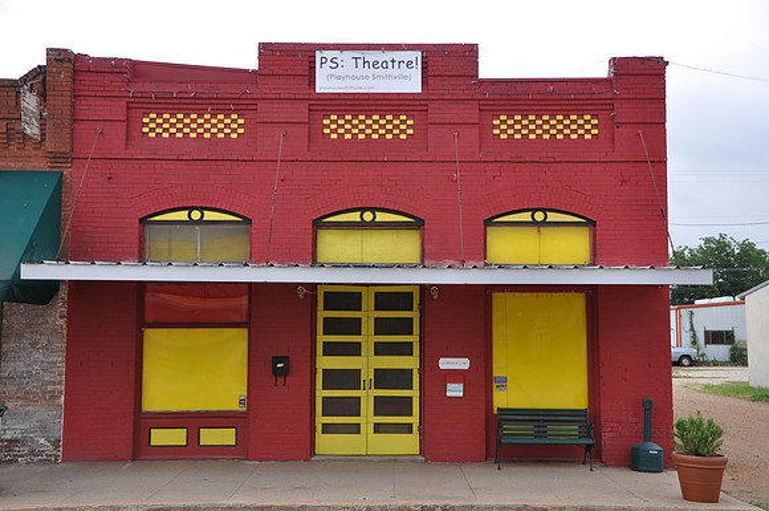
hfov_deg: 43.7
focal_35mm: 45
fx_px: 960
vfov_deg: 29.8
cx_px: 384
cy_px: 256
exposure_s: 1/50
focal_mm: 30
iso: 200
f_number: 7.1
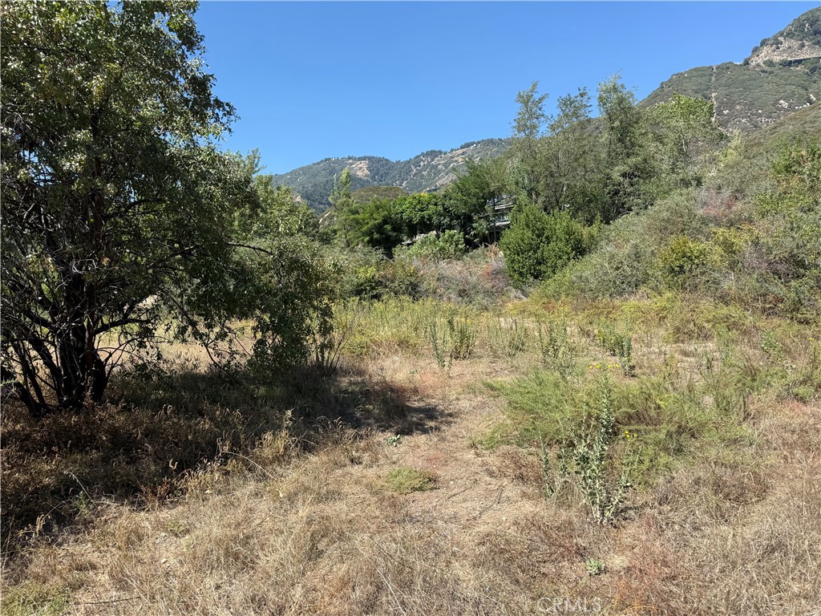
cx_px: 410
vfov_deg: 56.8
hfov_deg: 71.6
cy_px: 308
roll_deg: +1.8
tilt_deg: -3.5
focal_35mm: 24
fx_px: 569
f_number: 1.78
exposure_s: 1/2370
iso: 80
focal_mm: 6.76
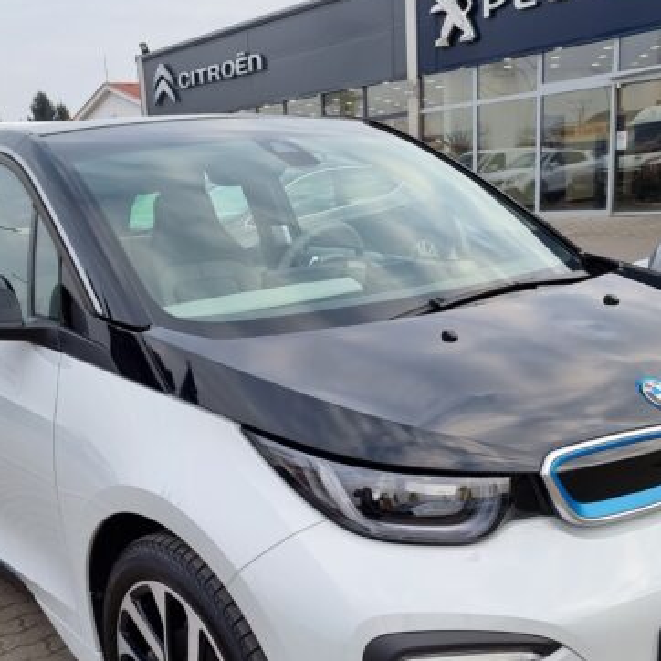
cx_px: 256
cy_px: 471
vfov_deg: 36.9
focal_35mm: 45
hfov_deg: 37.4
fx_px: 972
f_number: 1.8
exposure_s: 1/167
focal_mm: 6.7
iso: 50
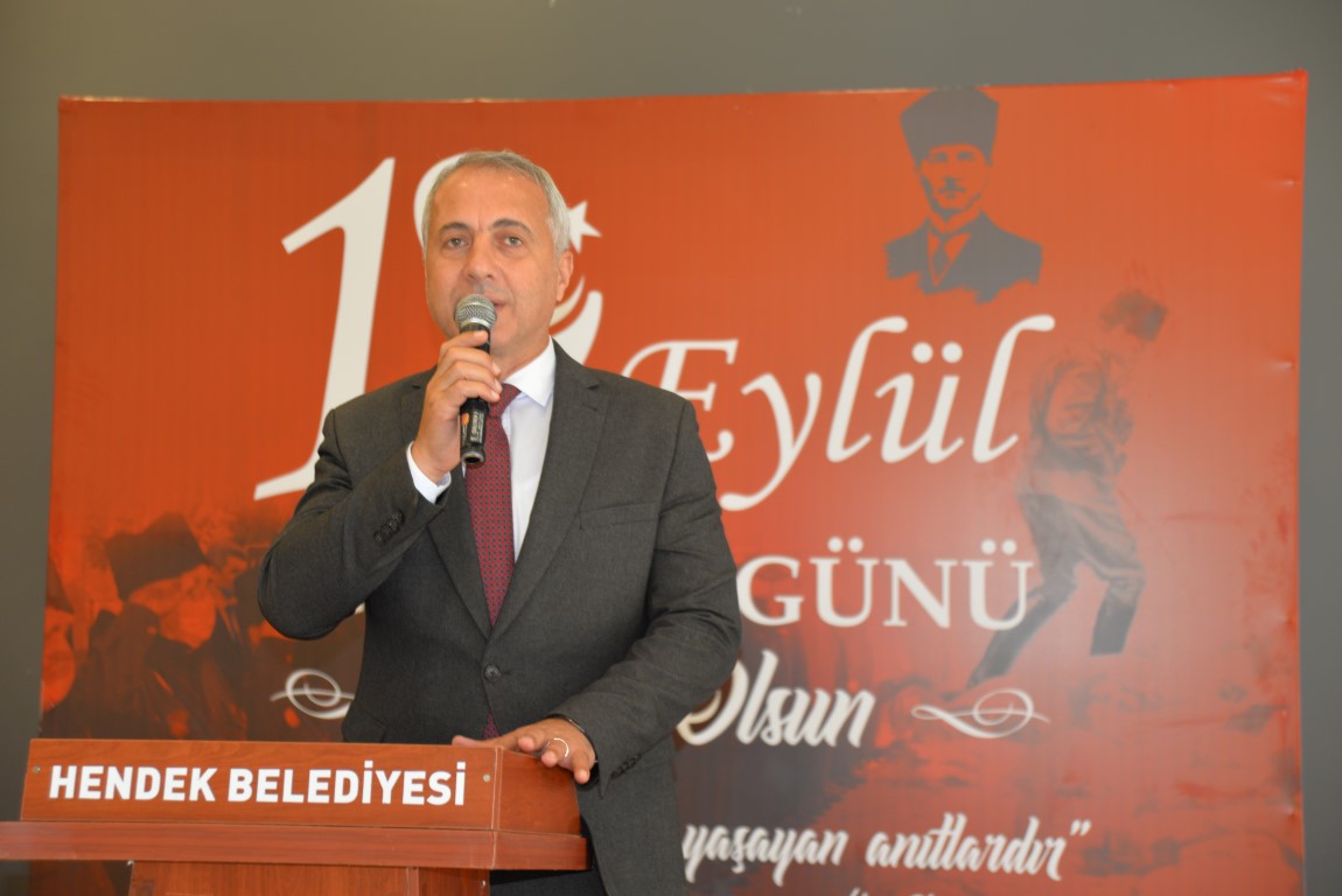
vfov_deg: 22.6
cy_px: 448
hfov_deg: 33.4
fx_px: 2238
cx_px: 671
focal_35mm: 60
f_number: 3.8
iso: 560
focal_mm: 60
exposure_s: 1/60
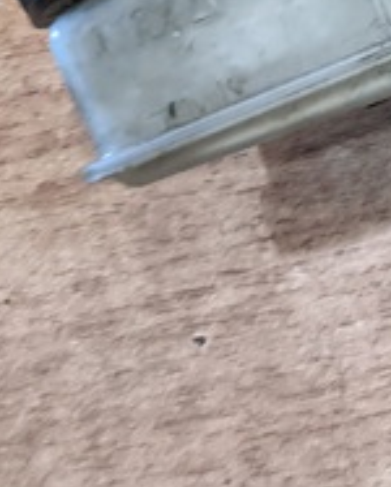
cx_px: 779
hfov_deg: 14.3
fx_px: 1300
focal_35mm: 90
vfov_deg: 20.6
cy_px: 14
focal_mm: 4.44
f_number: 1.8
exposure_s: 1/33.3
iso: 642
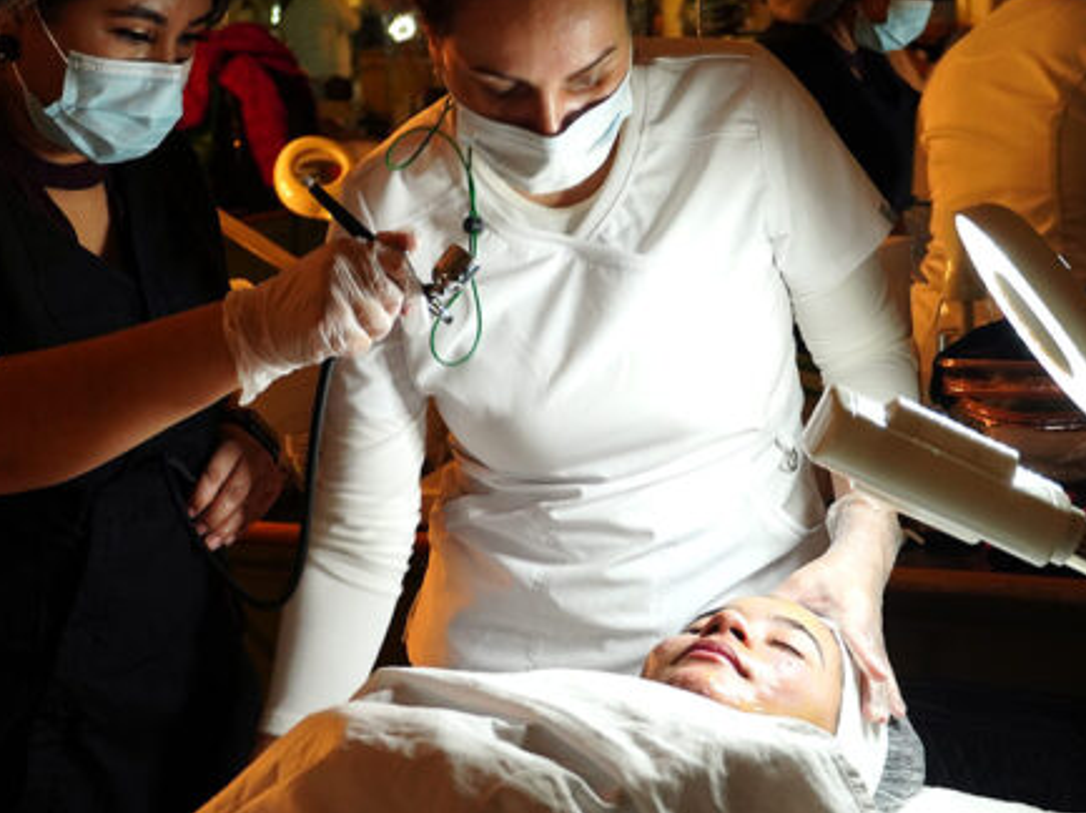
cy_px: 412
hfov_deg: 27.0
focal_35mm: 72
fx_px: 2257
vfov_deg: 20.4
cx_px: 479
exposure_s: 1/60
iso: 800
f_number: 4.5
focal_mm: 36
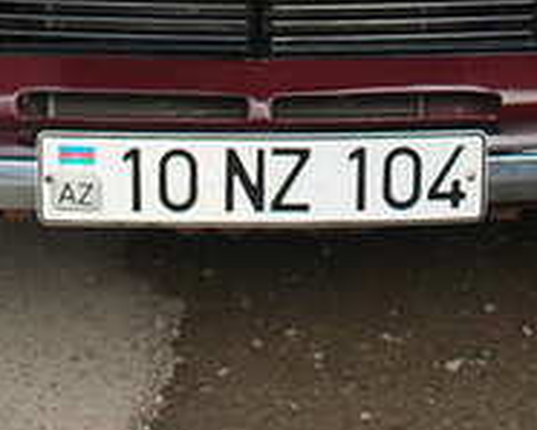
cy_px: -202
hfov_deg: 16.0
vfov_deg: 12.3
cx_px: 251
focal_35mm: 120
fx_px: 1908
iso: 100
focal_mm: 24
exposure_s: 1/160
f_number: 6.3
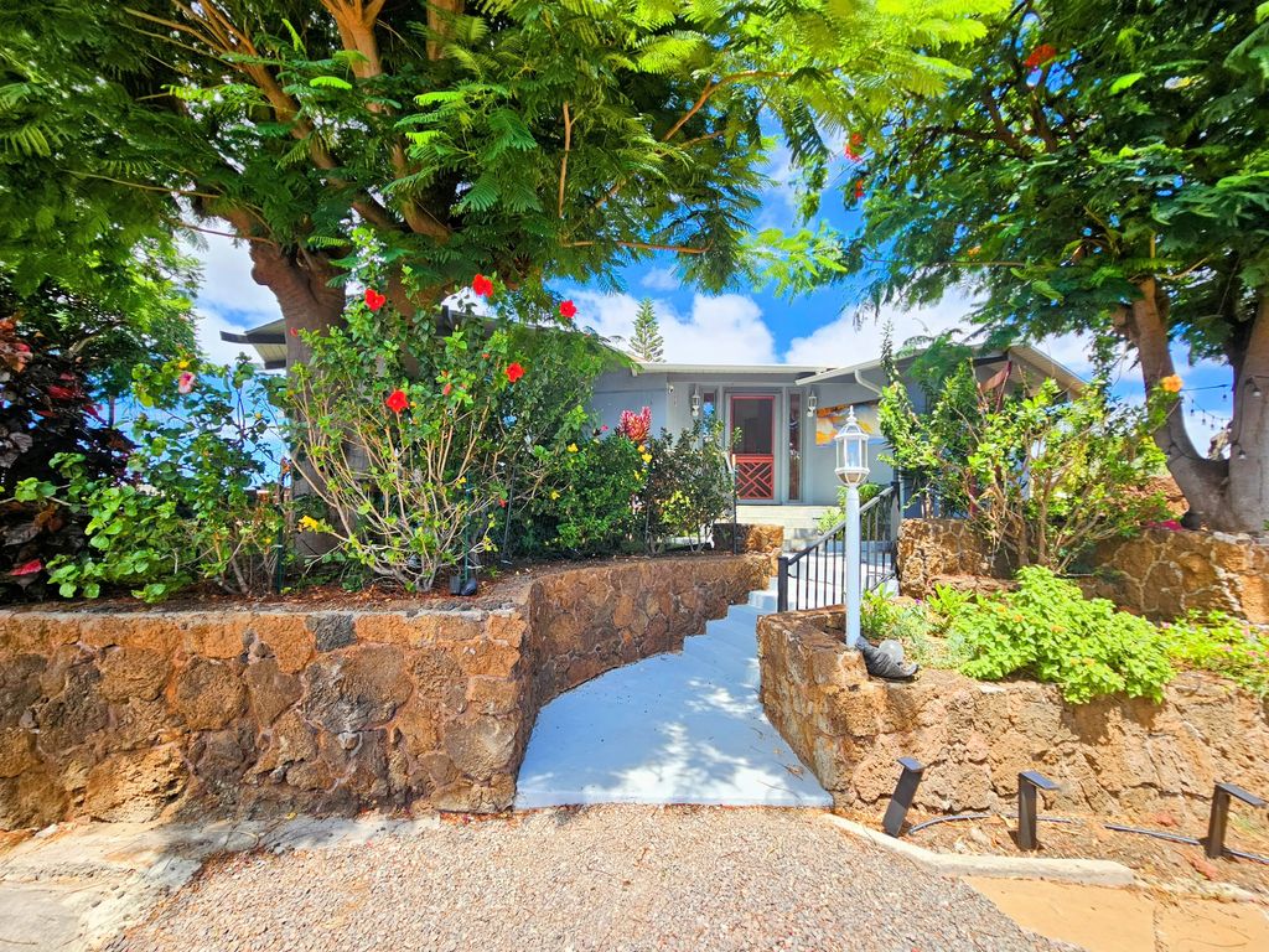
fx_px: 477
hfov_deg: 106.2
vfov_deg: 89.9
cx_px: 634
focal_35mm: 13
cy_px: 476
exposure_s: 1/675
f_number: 2.2
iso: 50
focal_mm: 2.2
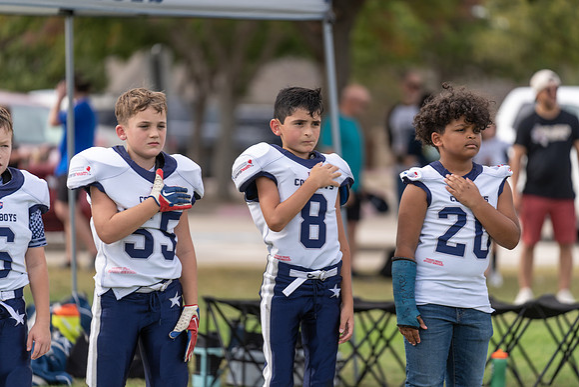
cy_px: 194
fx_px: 3217
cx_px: 290
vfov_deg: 6.9
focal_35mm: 200
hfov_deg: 10.3
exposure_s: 1/1250
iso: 160
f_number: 2.8
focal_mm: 200
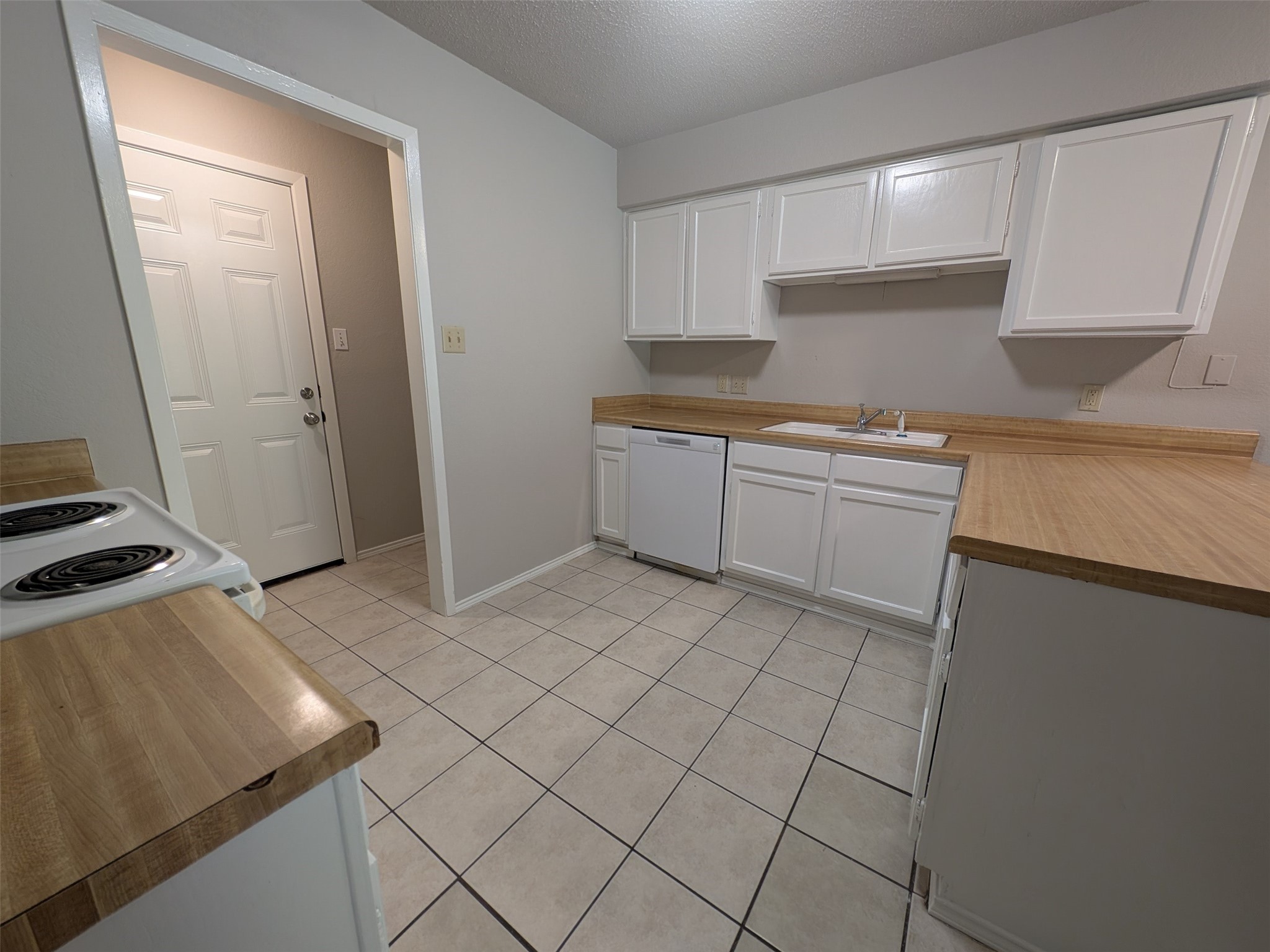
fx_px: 440
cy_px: 476
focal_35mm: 12
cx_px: 635
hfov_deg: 110.5
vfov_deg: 94.5
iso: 103
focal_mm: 2.23
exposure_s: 1/24
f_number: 1.95
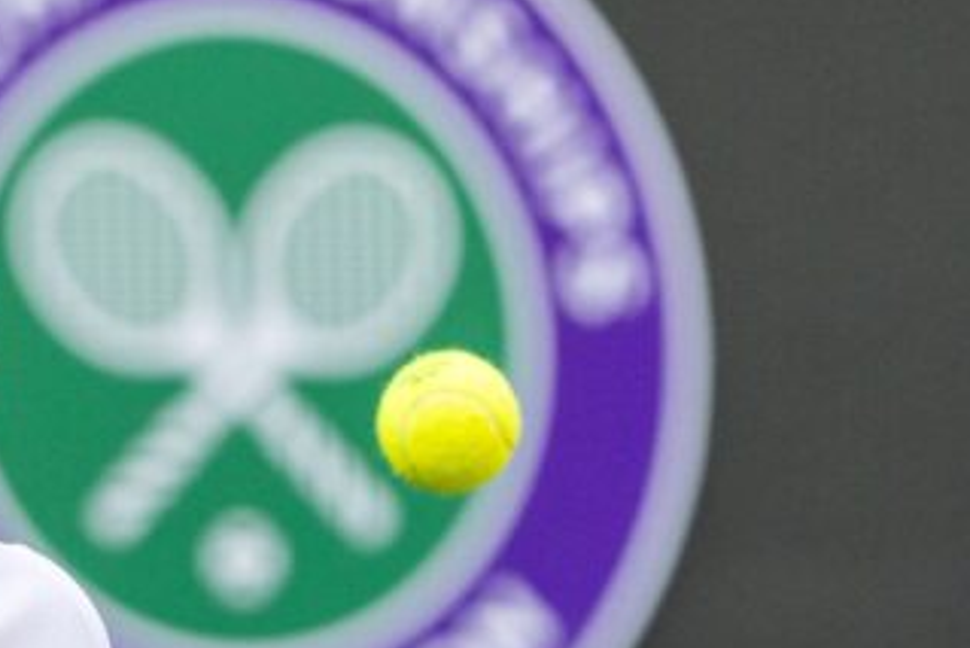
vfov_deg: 0.9
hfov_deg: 1.3
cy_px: 723
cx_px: -21
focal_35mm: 1535
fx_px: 41376
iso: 1250
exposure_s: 1/2500
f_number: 6.3
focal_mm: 478
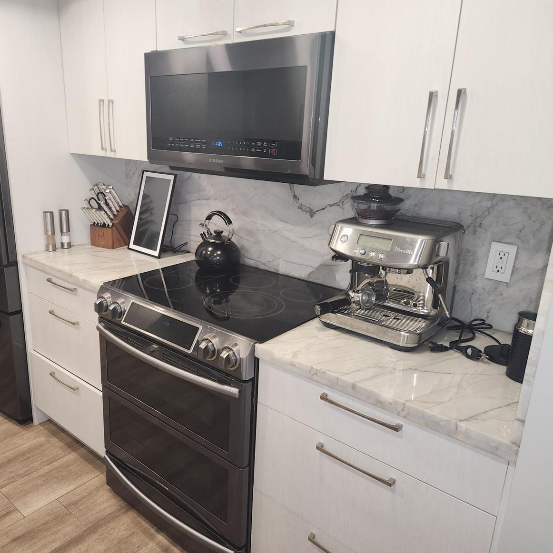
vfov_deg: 57.3
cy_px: 274
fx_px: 506
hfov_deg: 56.5
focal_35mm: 28
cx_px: 203
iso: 100
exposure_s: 1/40
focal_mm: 5.4
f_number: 1.8
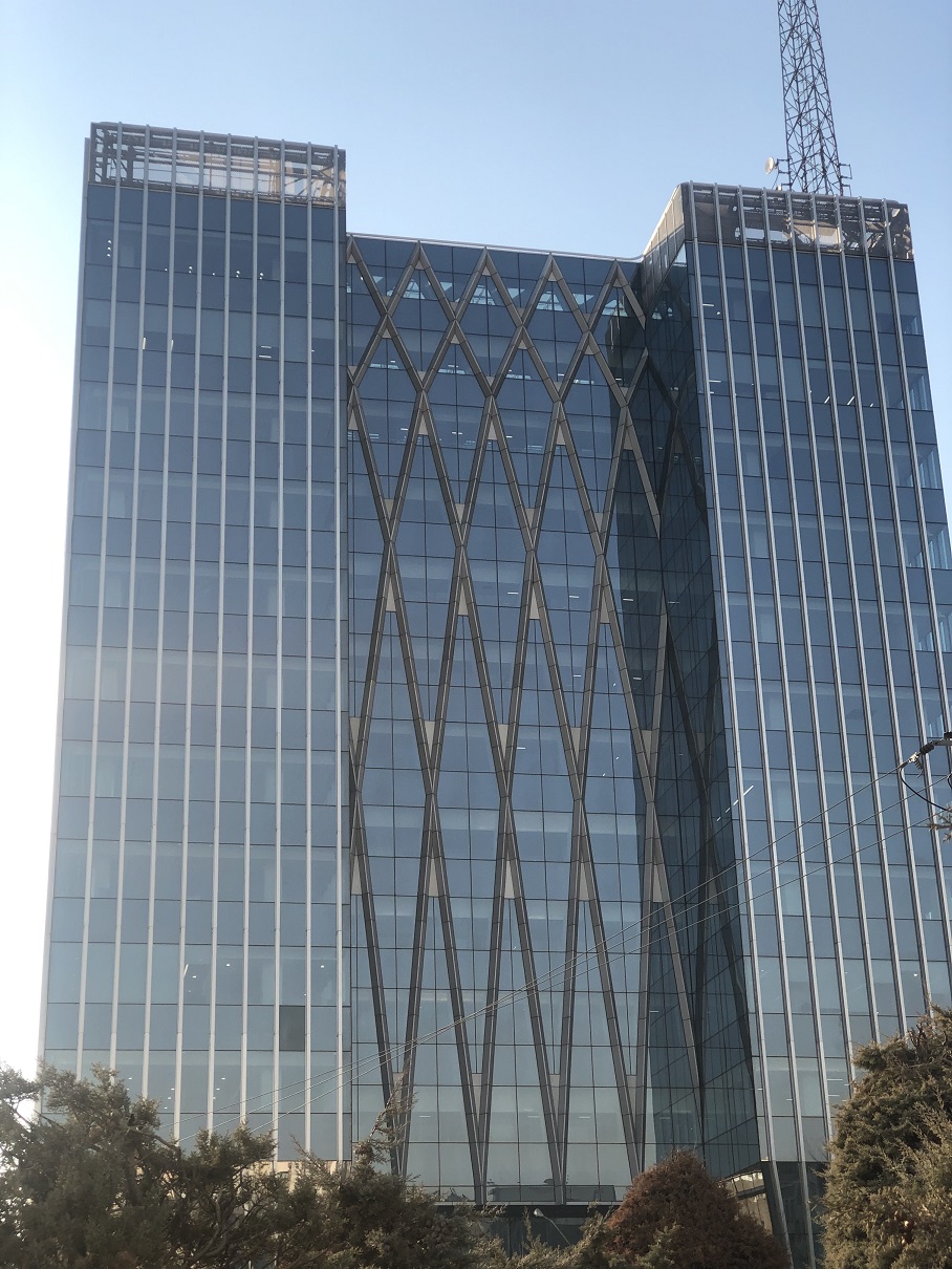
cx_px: 476
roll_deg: +1.7
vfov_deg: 33.8
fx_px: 2089
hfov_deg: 25.7
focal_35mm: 57
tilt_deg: +22.4
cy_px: 634
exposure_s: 1/400
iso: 20
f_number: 2.8
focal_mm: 6.6
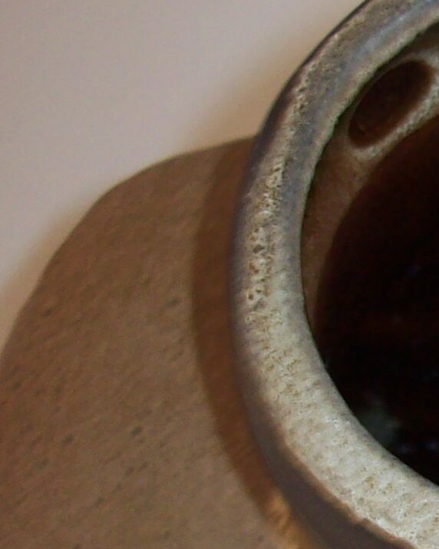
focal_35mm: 140
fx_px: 2274
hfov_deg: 10.7
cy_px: 401
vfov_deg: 13.7
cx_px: 635
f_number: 2.7
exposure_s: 1/64
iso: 80
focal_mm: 6
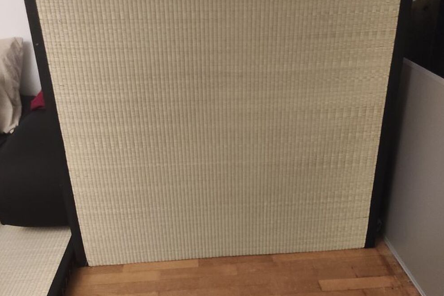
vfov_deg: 37.8
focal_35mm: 35
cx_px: 221
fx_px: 432
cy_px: 167
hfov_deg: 54.4
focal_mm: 5.43
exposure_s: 1/17
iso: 3170
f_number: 1.89
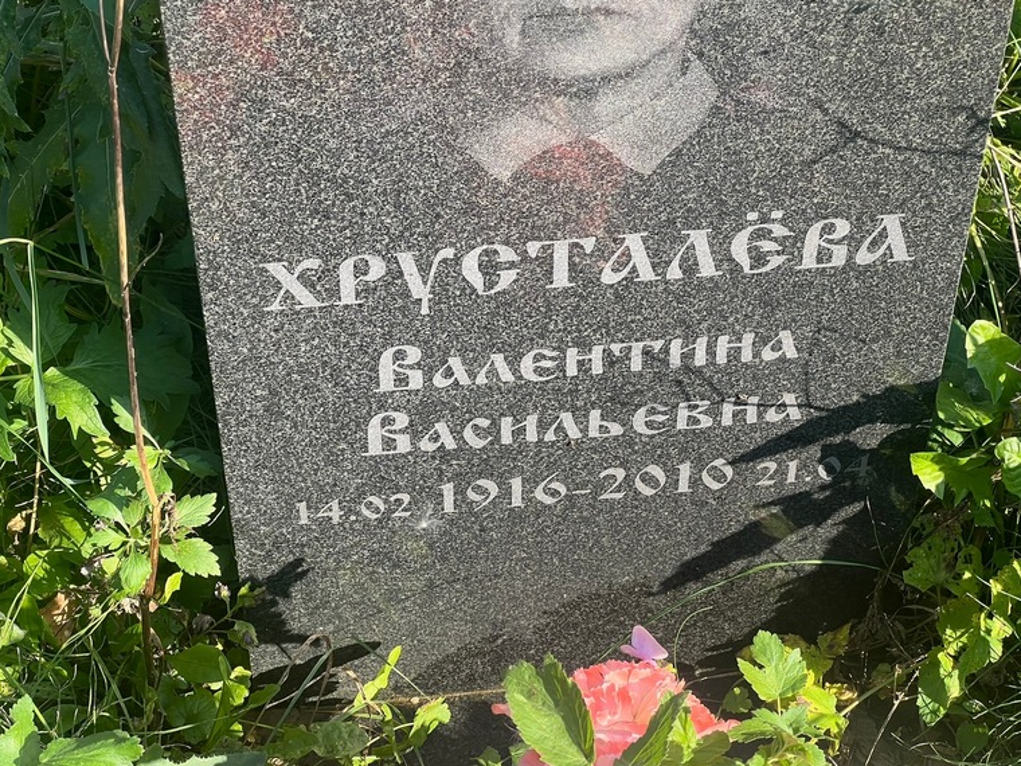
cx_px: 513
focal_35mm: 81
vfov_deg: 18.2
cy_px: 375
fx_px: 2389
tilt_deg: -47.4
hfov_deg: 24.1
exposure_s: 1/164
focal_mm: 9
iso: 32
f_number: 2.8
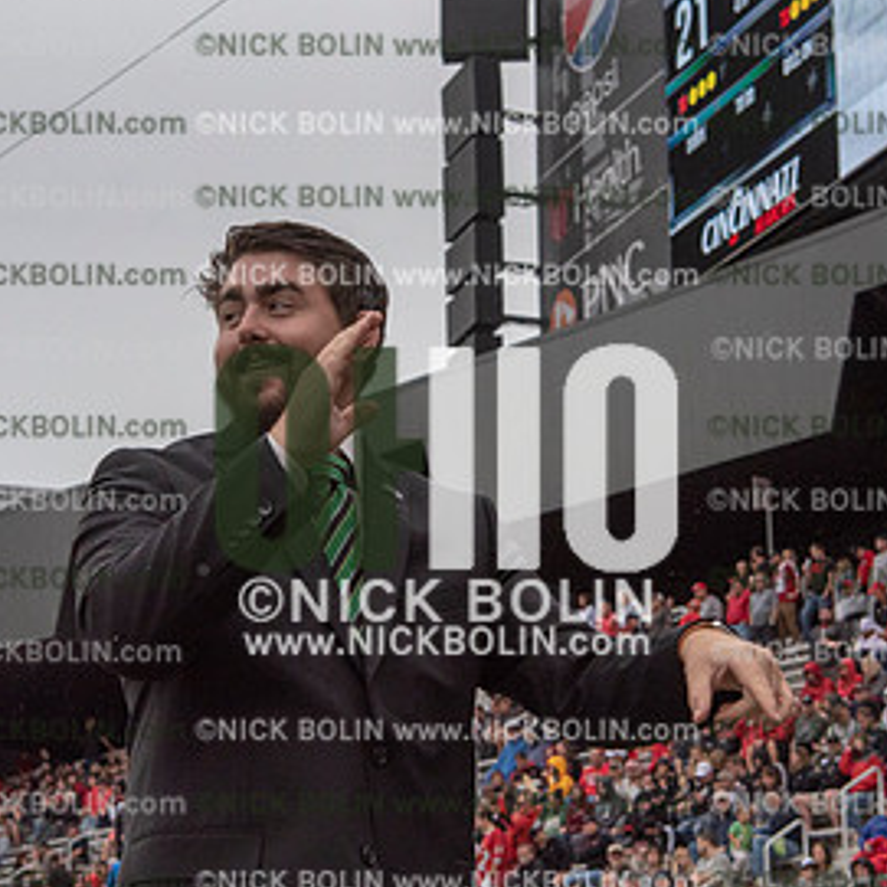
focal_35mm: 91
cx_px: 445
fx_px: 2638
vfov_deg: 19.1
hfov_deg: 19.1
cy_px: 502
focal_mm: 50
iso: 2000
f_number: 6.3
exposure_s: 1/4000
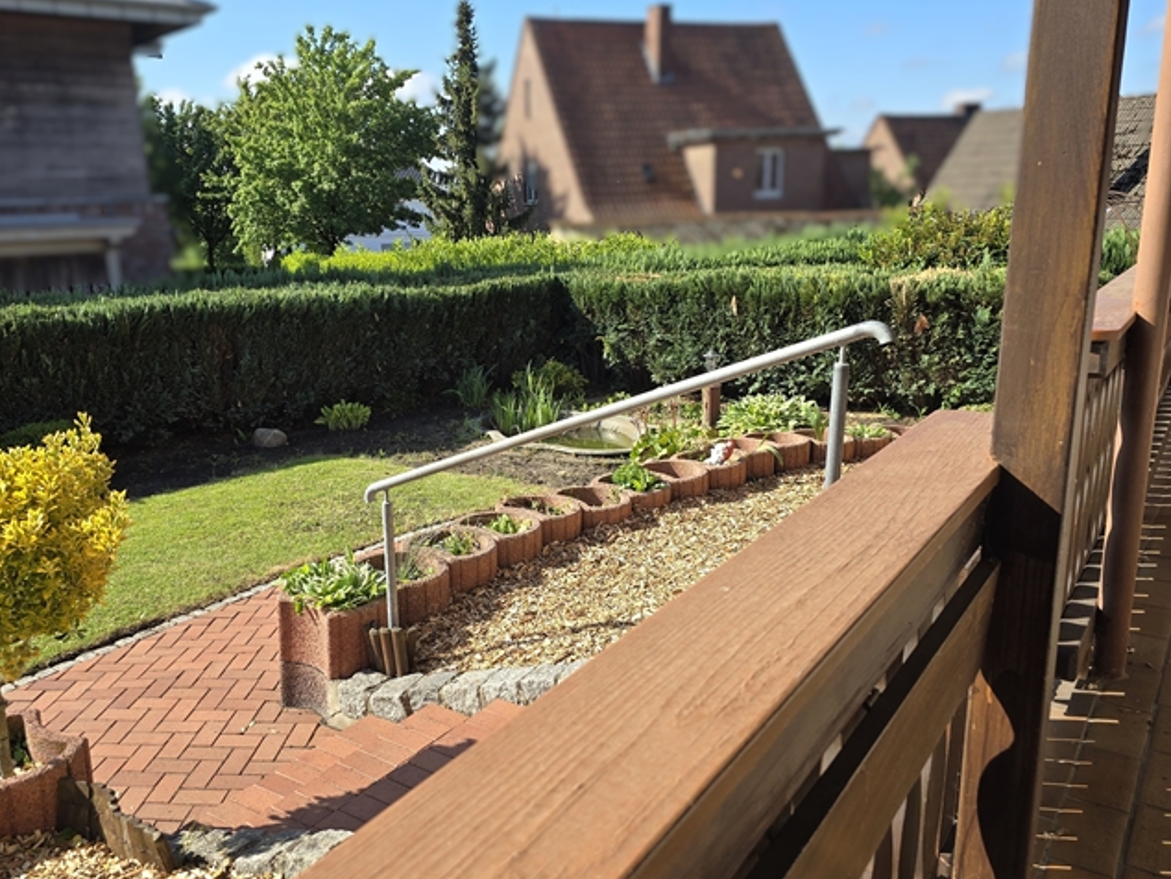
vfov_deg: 48.3
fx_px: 981
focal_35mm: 29
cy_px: 432
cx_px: 506
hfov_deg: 61.4
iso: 12
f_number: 1.7
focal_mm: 6.3
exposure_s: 1/393
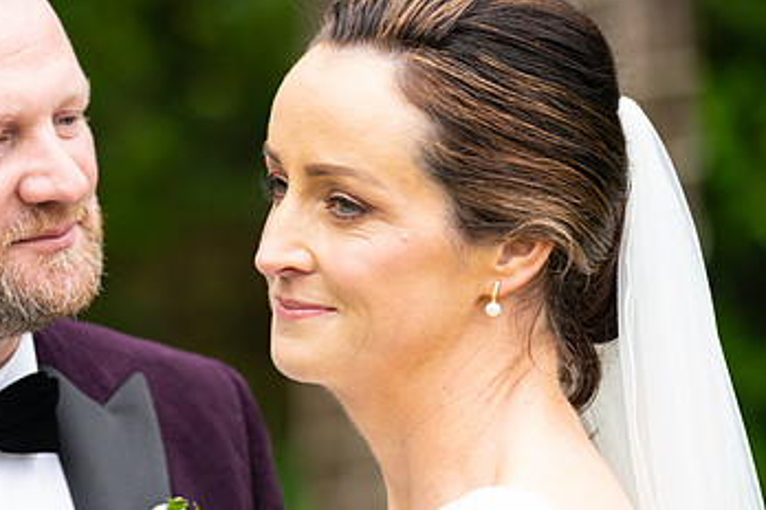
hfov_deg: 8.5
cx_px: 147
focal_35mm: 242
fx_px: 5149
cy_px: 320
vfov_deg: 5.7
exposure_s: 1/200
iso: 250
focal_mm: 145
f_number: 3.5
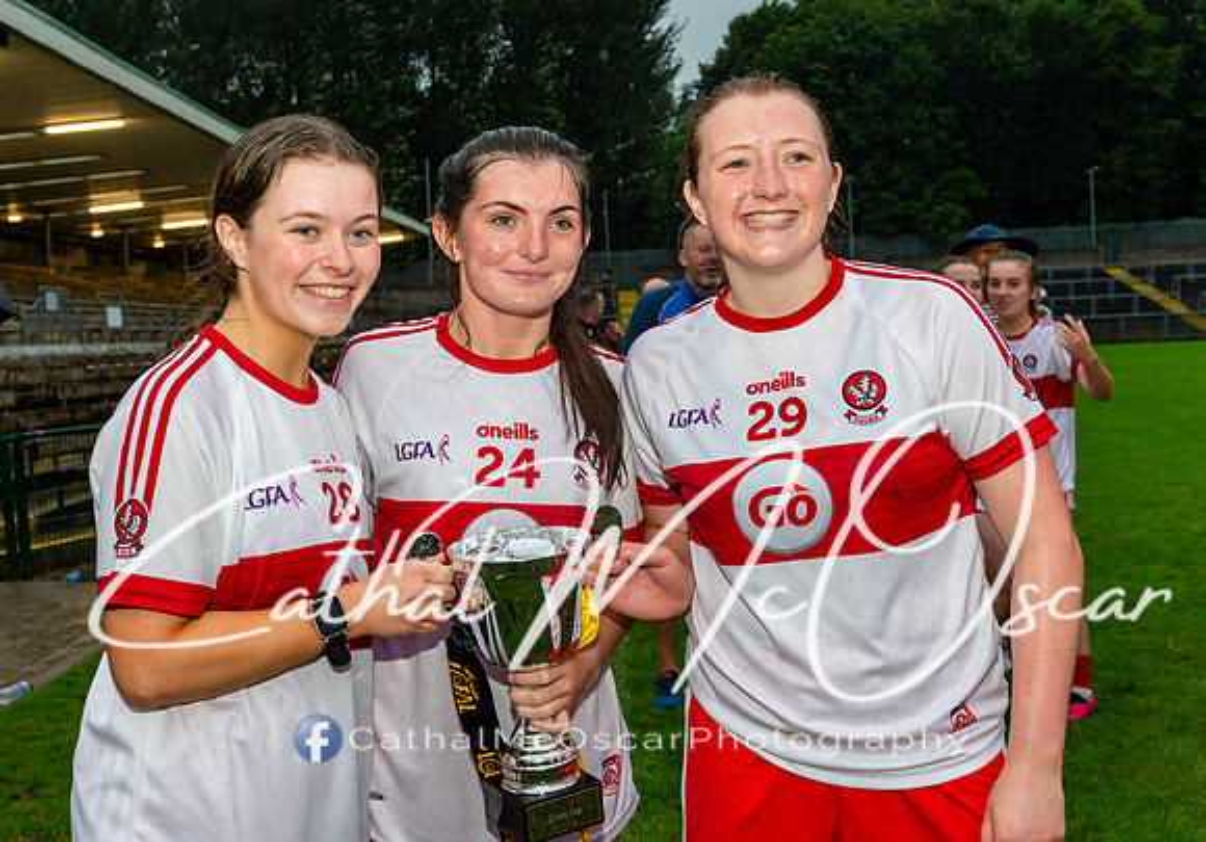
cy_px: 396
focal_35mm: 44
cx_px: 603
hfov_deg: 44.1
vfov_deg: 31.6
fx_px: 1487
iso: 1600
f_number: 4.5
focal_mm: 40
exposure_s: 1/100
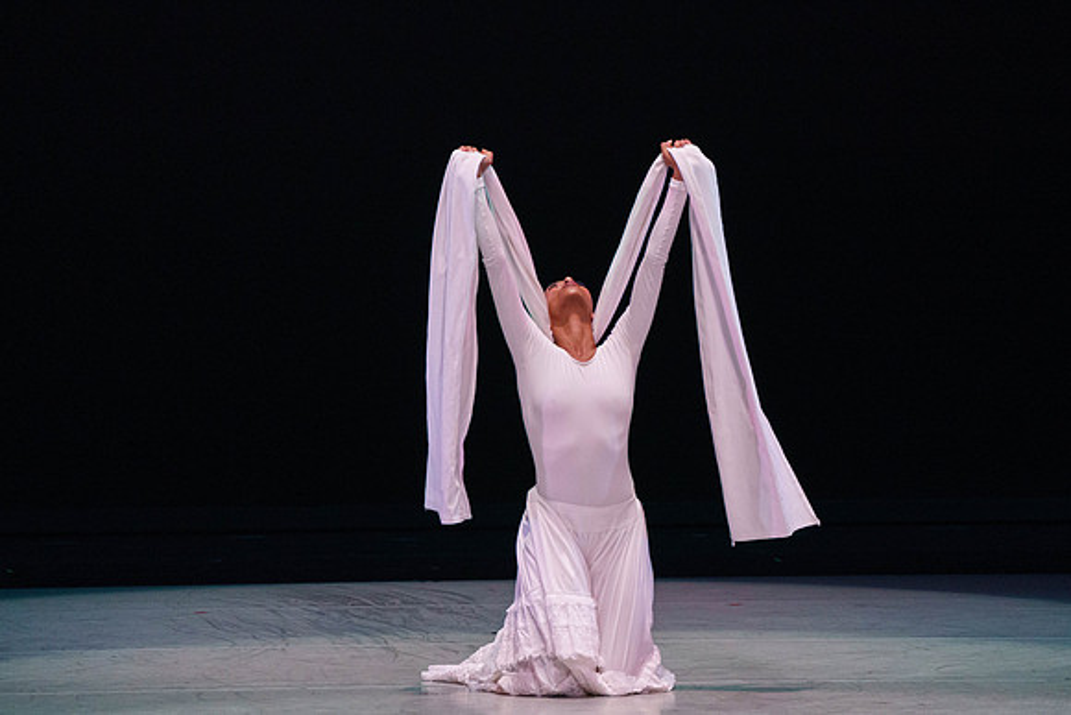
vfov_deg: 3.0
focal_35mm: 453
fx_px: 13490
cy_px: 383
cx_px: 595
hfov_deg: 4.5
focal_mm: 400
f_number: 6.3
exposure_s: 1/400
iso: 5000
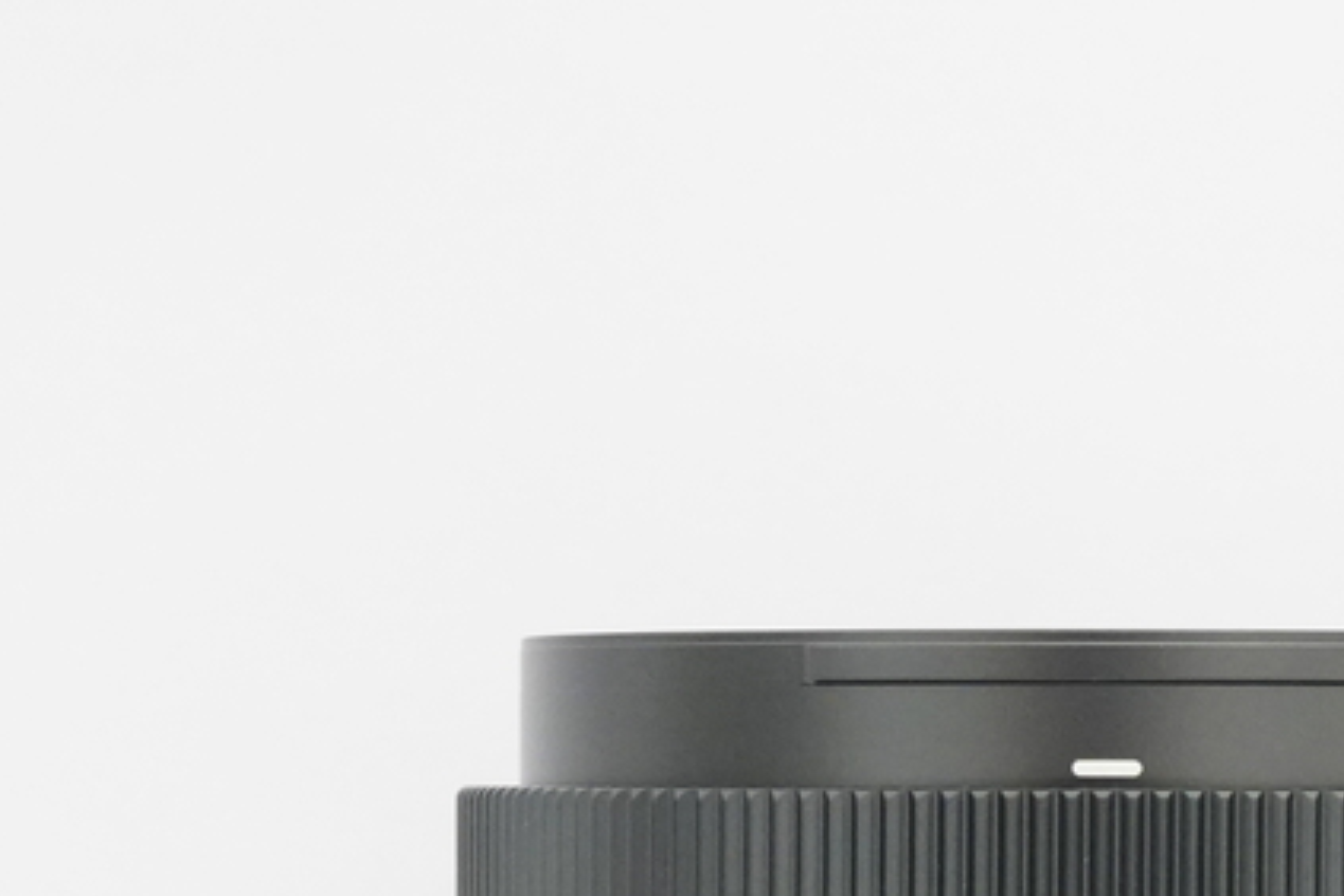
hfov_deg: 12.0
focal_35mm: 170
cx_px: 1077
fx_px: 6346
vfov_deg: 8.0
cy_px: 1201
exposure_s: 1/25
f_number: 11
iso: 6400
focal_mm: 60
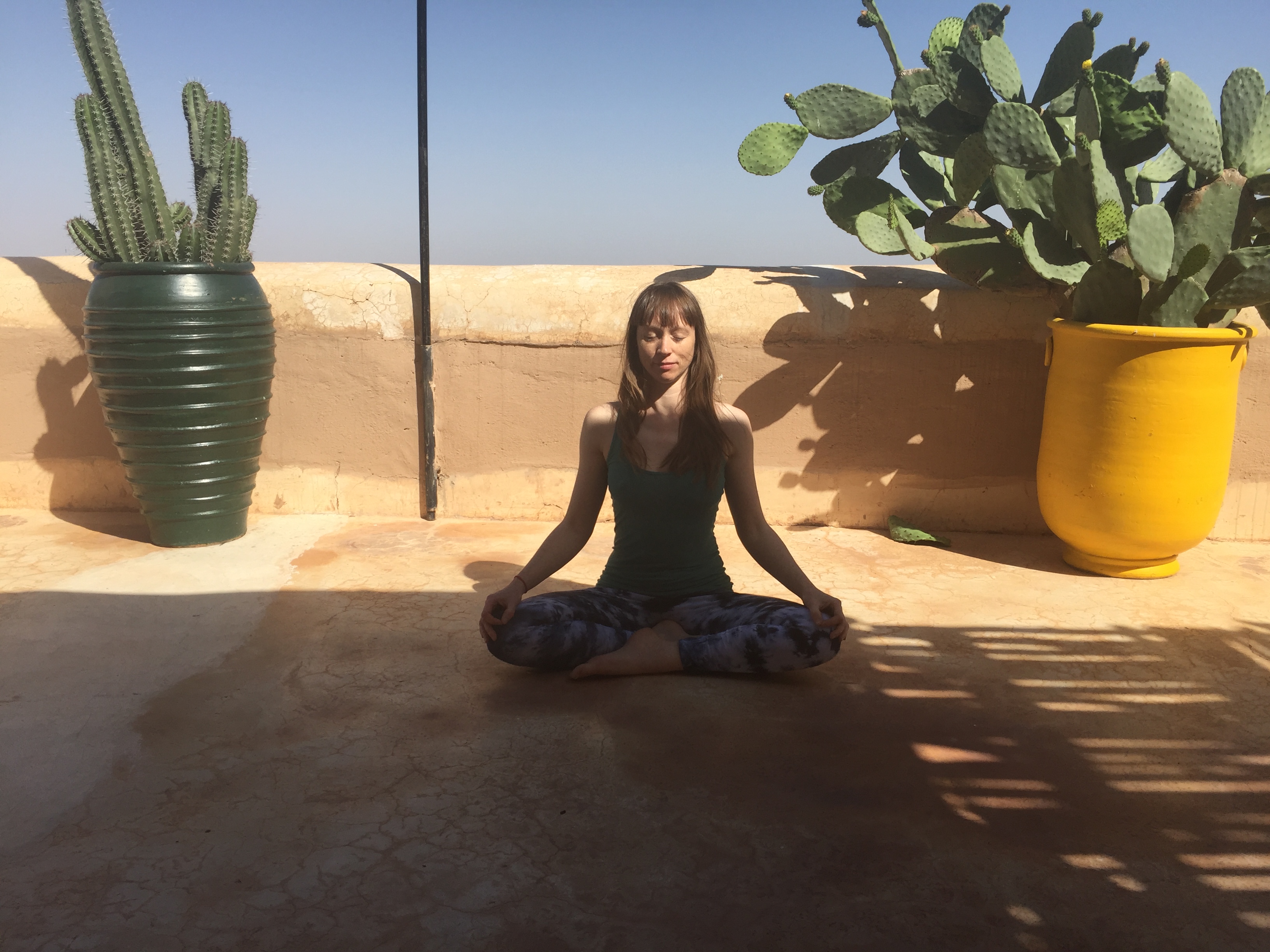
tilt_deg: -11.1
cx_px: 635
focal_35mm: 29
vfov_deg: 48.2
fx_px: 1064
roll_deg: +0.2
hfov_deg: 61.7
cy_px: 476
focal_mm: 4.15
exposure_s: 1/1980
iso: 32
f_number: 2.2
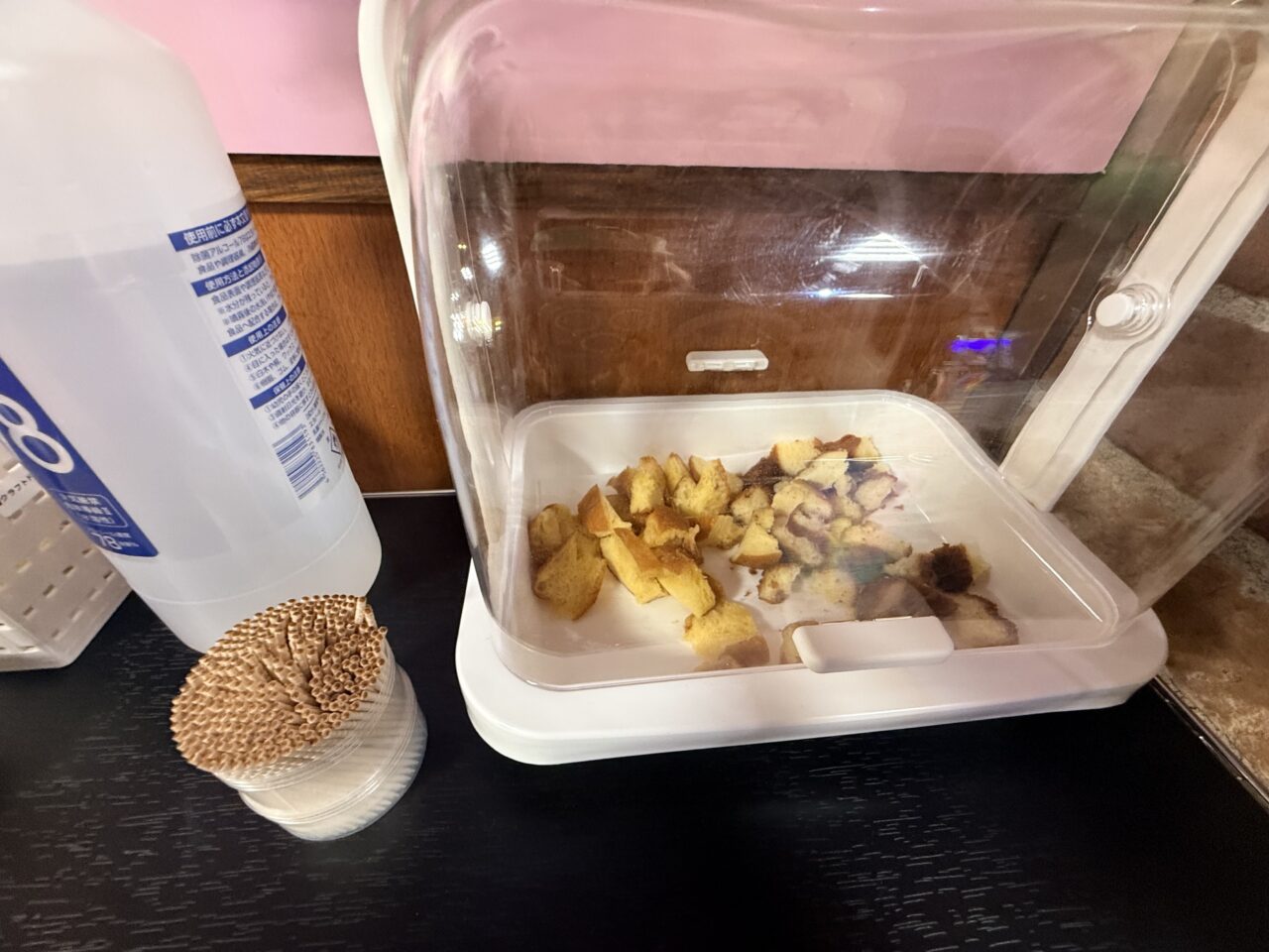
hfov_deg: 102.1
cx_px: 634
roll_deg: -2.6
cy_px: 476
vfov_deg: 85.7
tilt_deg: -39.1
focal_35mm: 14
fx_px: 513
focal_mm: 2.22
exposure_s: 1/50
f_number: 2.2
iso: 320
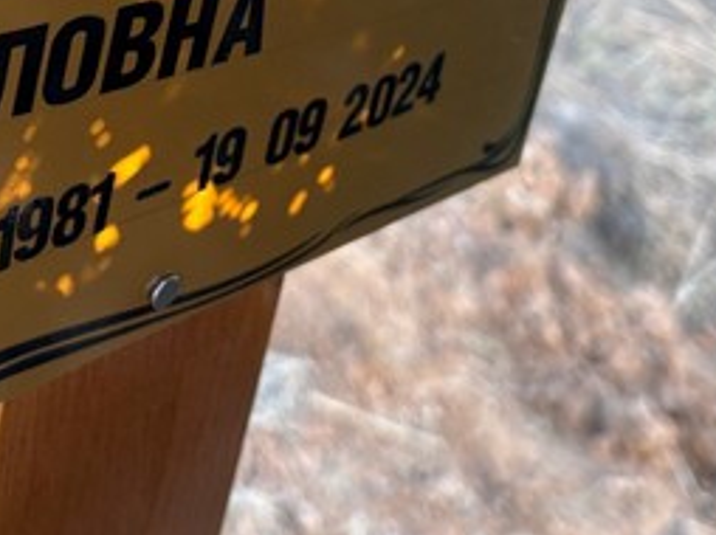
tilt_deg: -23.0
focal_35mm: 82
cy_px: -124
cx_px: 217
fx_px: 1694
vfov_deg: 17.1
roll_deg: -11.4
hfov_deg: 23.7
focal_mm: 5.96
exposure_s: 1/121
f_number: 1.6
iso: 64
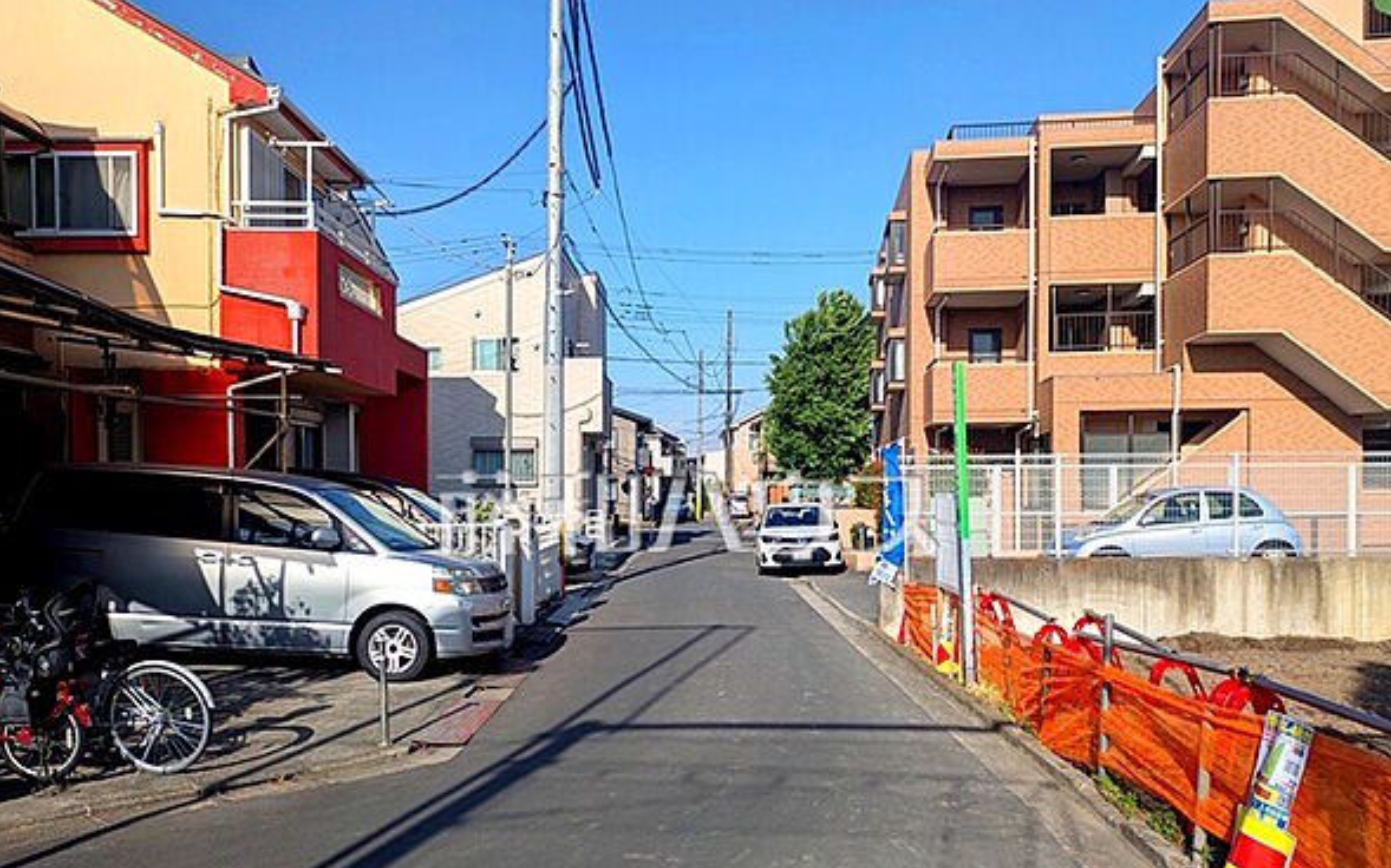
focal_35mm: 27
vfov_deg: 45.8
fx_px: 1023
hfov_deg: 68.4
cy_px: 512
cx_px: 687
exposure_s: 1/4739
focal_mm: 5.43
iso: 46
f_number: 1.89
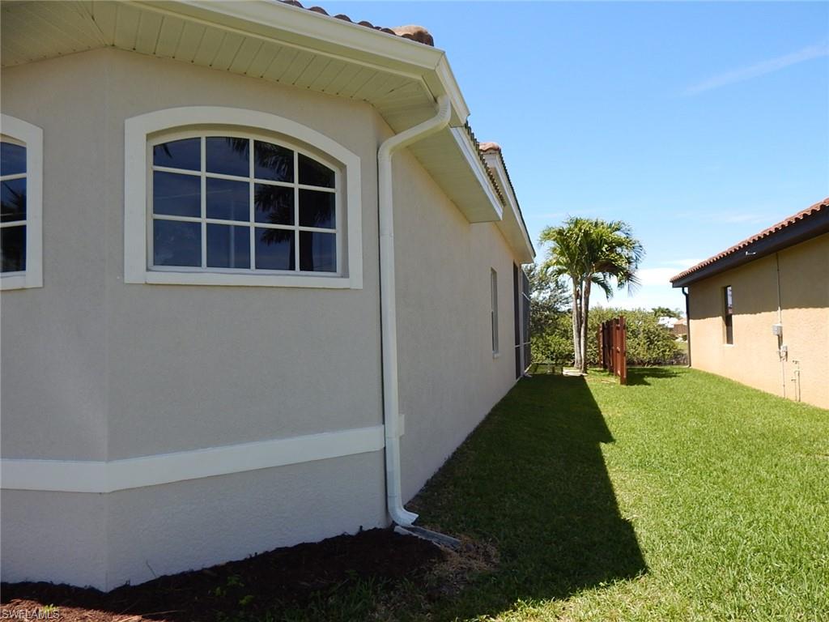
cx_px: 414
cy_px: 311
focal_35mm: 22
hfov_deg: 76.4
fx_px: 527
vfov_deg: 61.1
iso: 125
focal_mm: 4
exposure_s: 1/800
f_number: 3
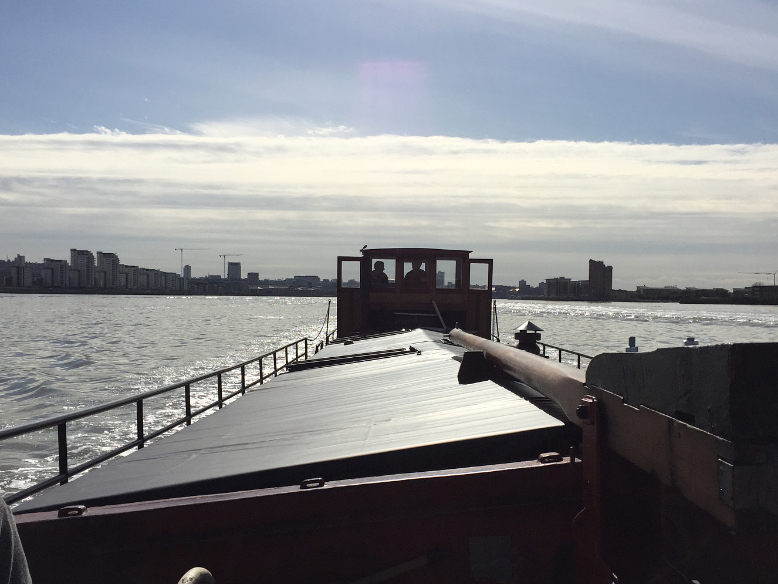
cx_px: 401
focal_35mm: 35
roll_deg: -1.5
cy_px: 326
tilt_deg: -3.6
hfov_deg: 52.6
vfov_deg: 40.6
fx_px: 786
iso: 32
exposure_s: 1/7937
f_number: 2.2
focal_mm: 4.15
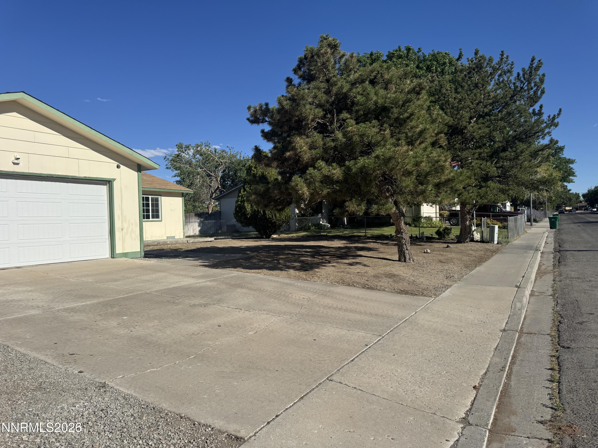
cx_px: 299
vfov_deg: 56.8
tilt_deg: -1.0
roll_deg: +2.5
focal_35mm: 24
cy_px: 224
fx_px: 415
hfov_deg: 71.6
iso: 80
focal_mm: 6.76
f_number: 1.78
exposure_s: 1/6410
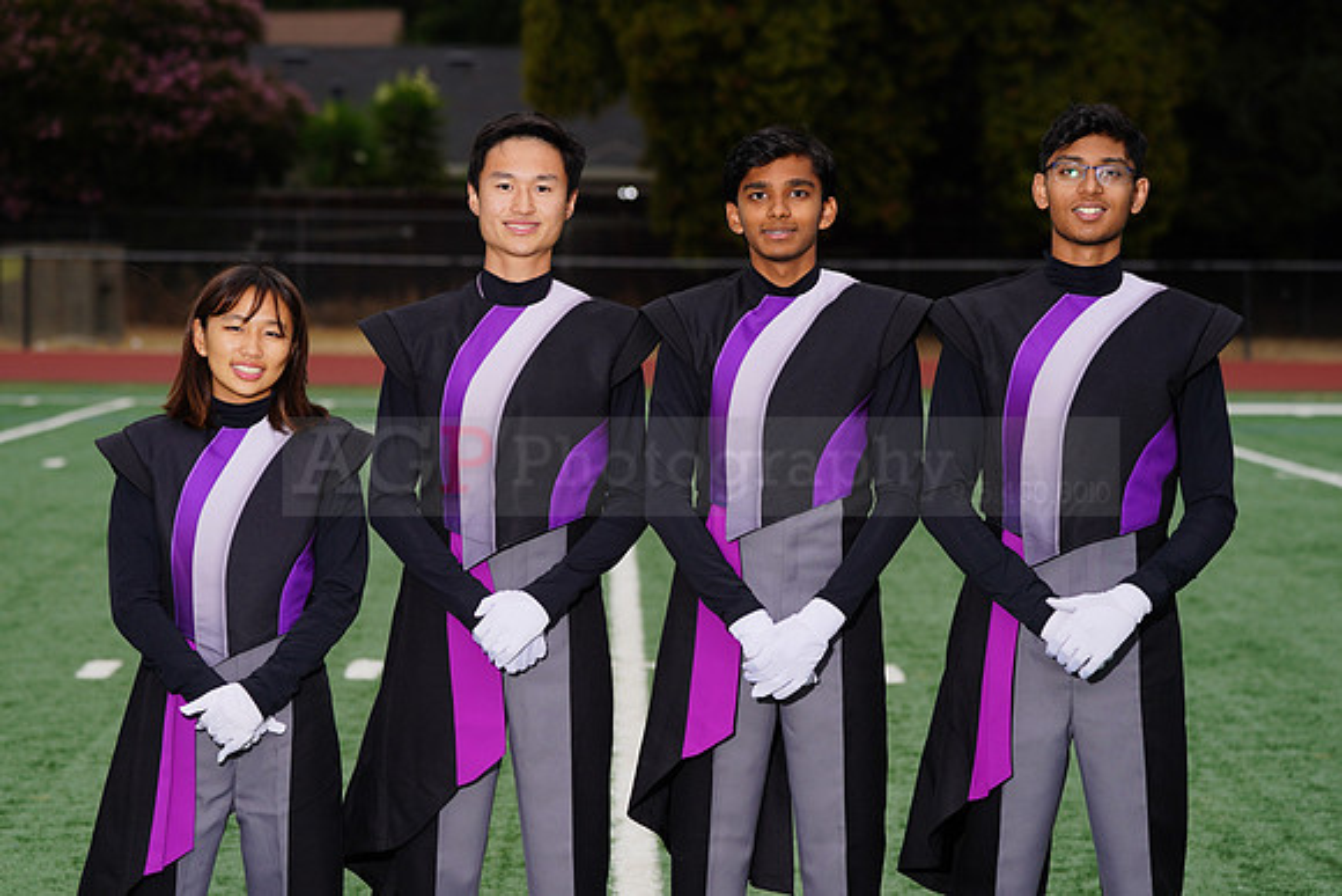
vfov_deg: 9.4
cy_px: 448
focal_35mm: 146
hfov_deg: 14.1
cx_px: 671
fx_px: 5444
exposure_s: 1/200
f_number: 6.3
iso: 200
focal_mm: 146
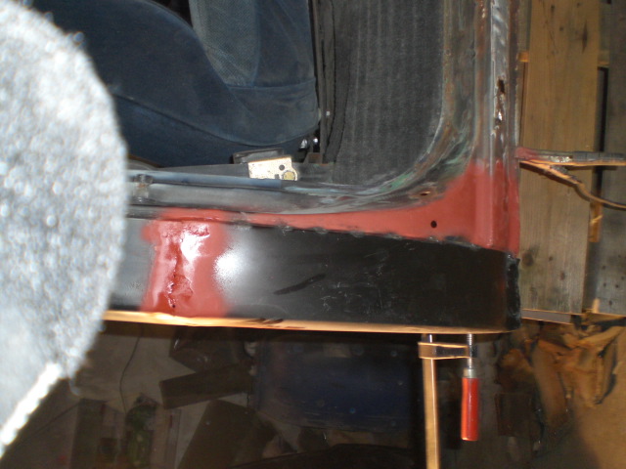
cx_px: 313
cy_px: 234
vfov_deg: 37.7
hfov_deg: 49.0
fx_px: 687
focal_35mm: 38
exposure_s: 1/60
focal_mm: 6.3
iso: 200
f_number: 3.1
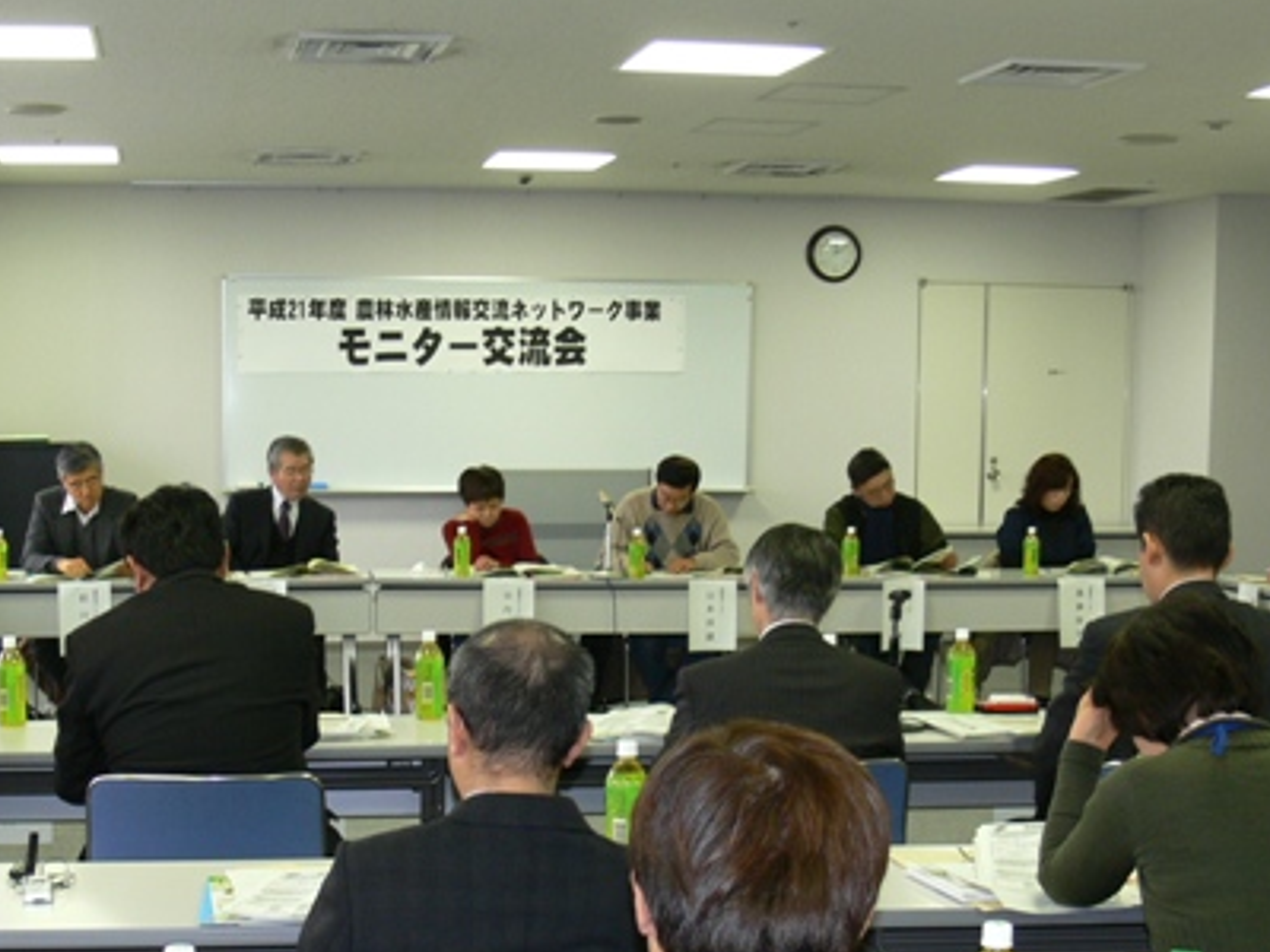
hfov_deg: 34.2
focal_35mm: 56
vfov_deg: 25.9
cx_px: 498
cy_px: 685
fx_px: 2055
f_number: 2.8
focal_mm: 7.4
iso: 100
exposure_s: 1/30
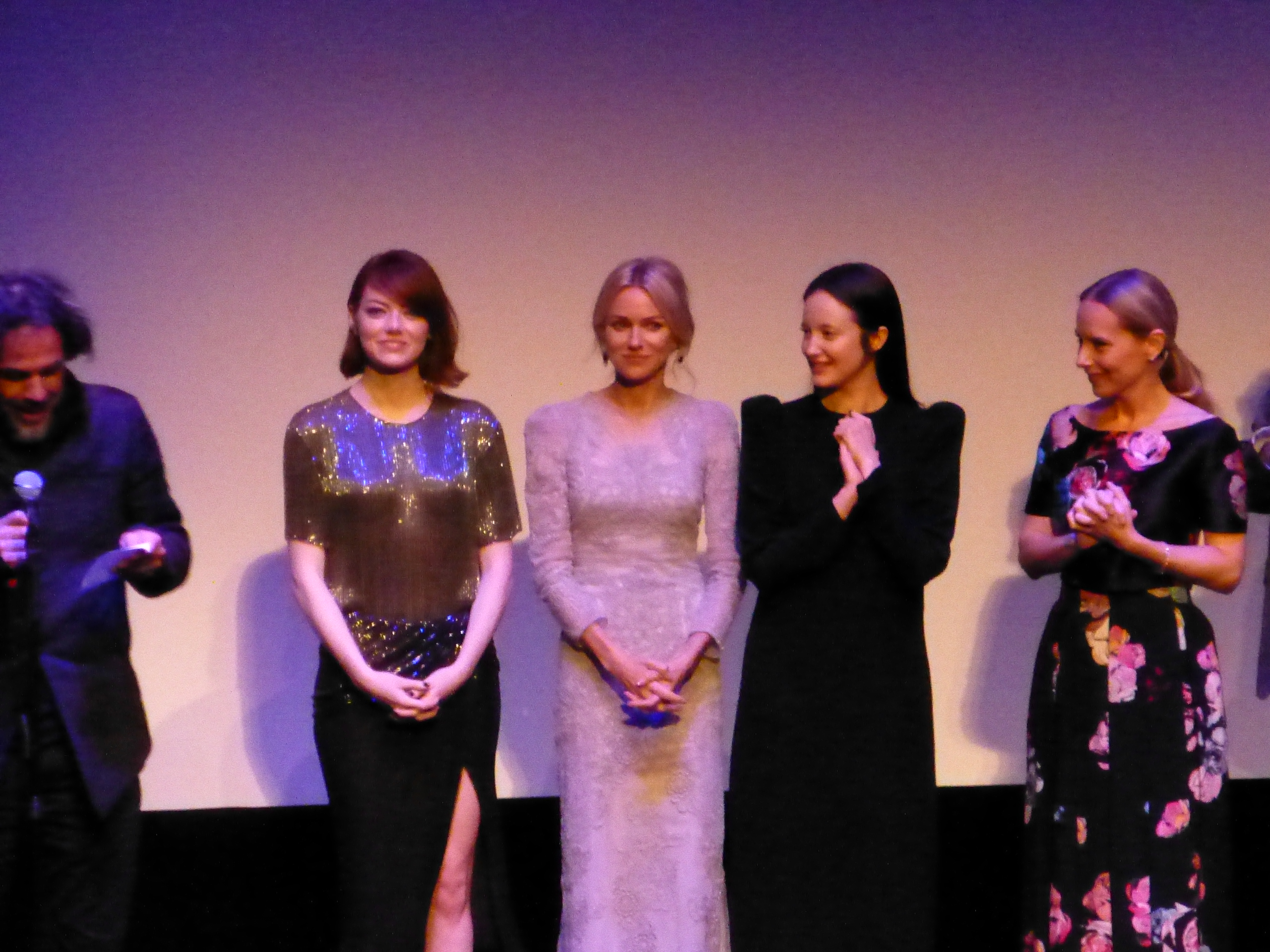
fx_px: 11667
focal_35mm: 318
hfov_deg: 6.2
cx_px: 635
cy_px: 476
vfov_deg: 4.7
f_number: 5.9
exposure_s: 1/40
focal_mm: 51.5
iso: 3200
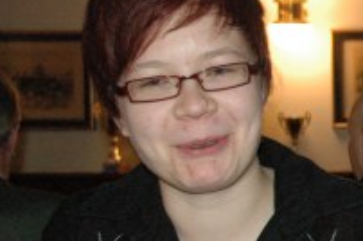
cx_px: 537
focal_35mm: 120
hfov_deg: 15.7
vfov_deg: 11.3
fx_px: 1213
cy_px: 117
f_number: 5
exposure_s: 1/60
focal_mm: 27
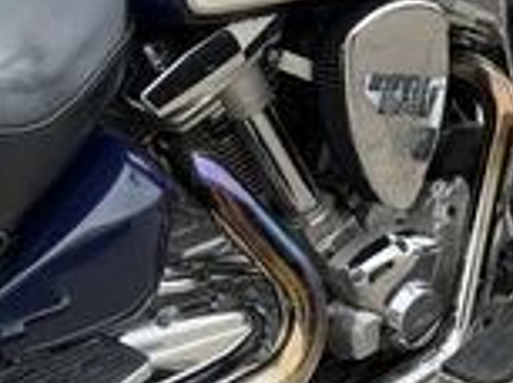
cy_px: 168
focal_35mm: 76
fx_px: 1124
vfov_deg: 19.3
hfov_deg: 25.6
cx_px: 345
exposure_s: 1/122
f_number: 1.8
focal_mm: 3
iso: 25
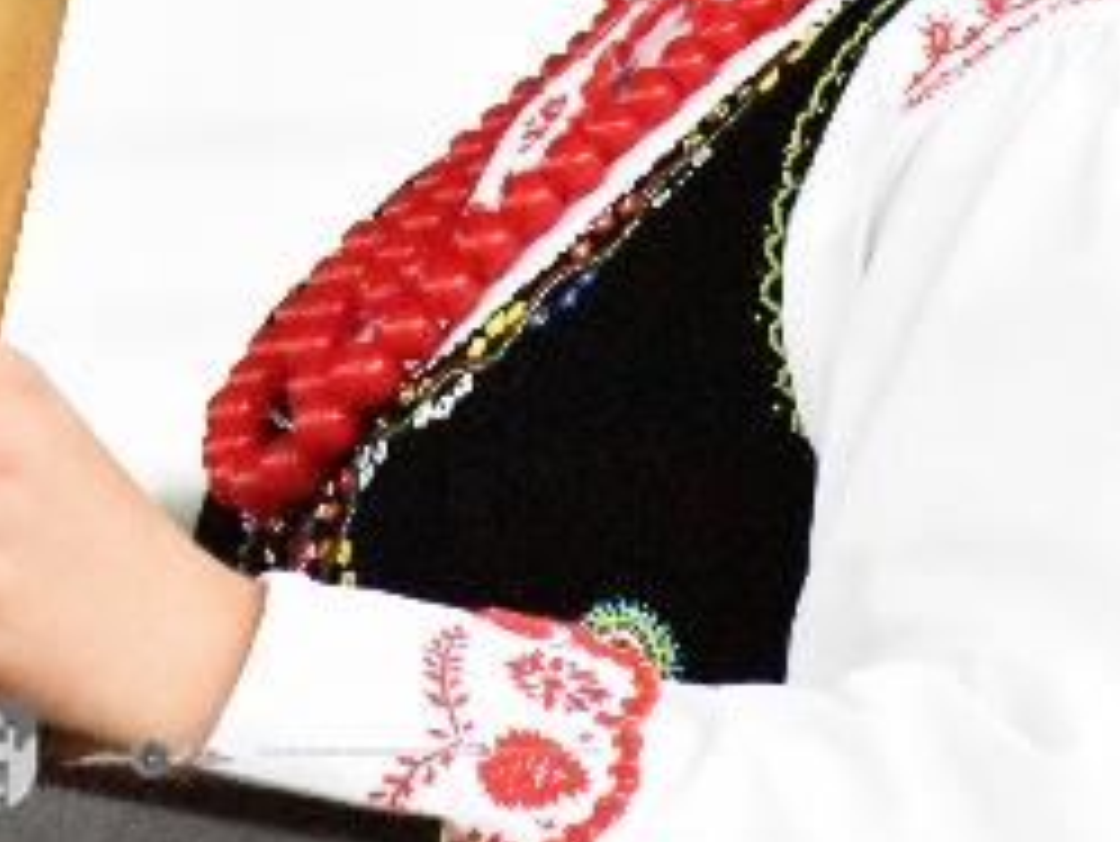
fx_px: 19519
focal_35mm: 603
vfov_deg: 2.5
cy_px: -576
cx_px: 502
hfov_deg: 3.3
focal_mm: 130
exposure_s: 1/1250
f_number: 9
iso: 25600
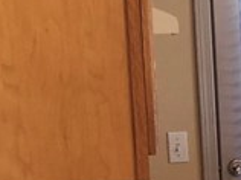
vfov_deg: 7.7
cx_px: 534
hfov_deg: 9.6
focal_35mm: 188
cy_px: 297
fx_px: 1307
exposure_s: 1/60
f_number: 1.8
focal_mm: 3.99
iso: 160
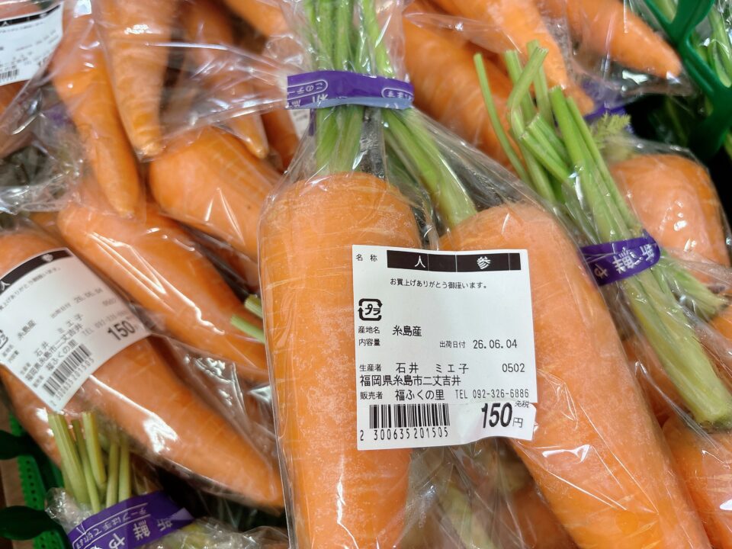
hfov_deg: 67.3
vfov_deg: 53.1
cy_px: 274
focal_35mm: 26
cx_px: 366
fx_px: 550
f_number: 1.6
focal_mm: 5.96
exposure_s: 1/60
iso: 80
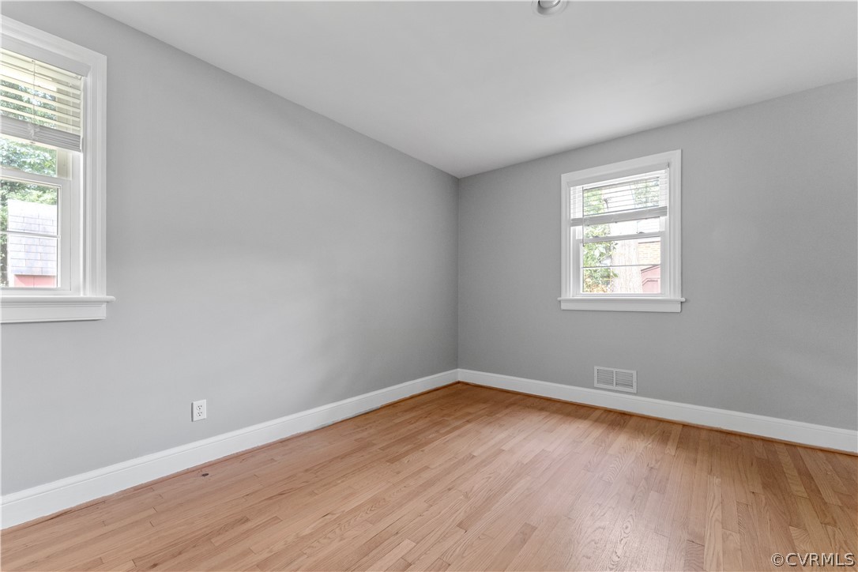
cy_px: 286
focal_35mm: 14
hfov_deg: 104.3
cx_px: 429
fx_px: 334
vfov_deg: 81.2
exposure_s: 1/15
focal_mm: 14
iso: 1600
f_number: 7.1
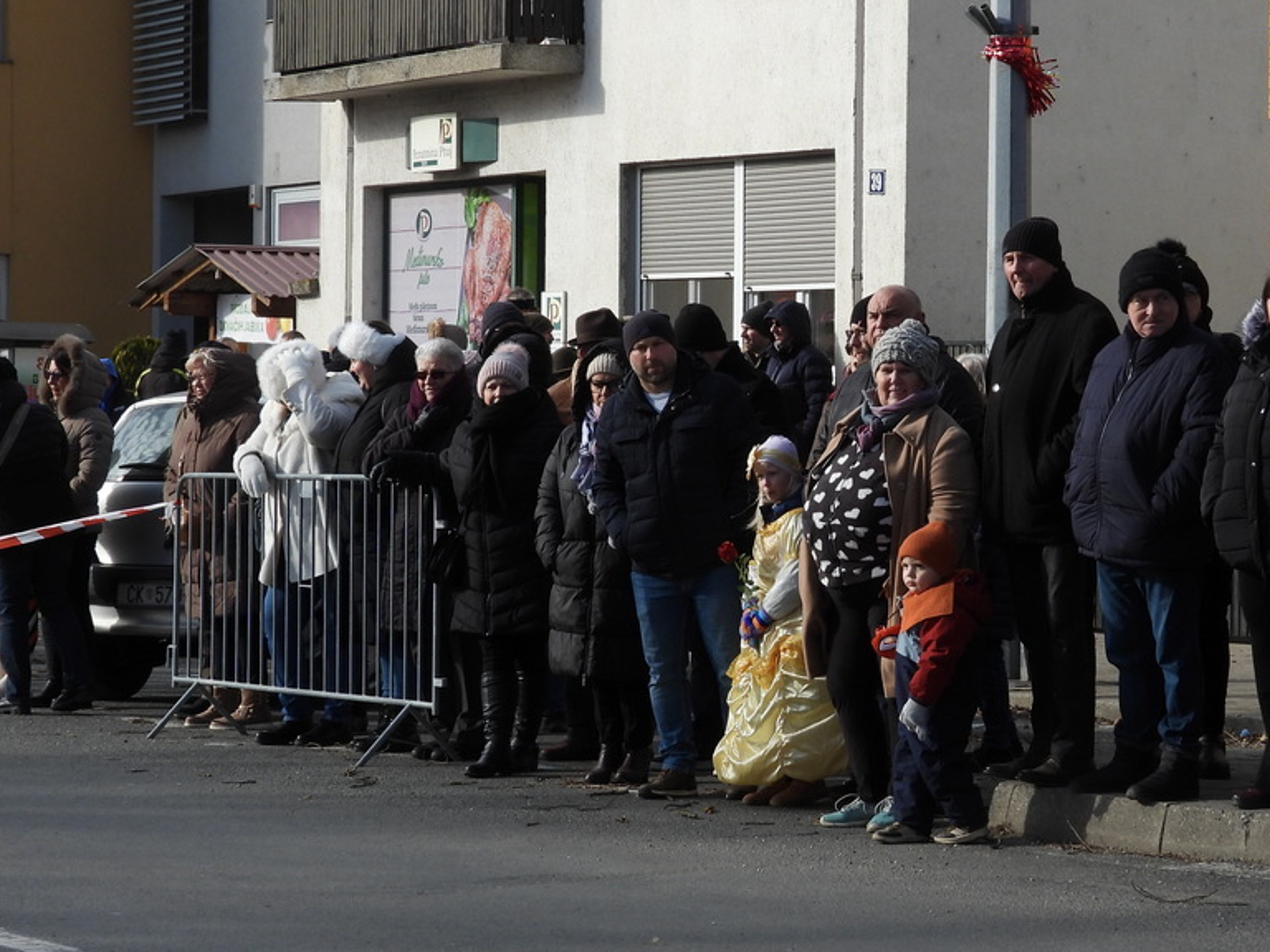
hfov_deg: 15.7
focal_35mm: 125
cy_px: 491
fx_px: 4586
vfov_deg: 11.9
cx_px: 838
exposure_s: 1/1000
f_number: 3.5
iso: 100
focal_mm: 14.4
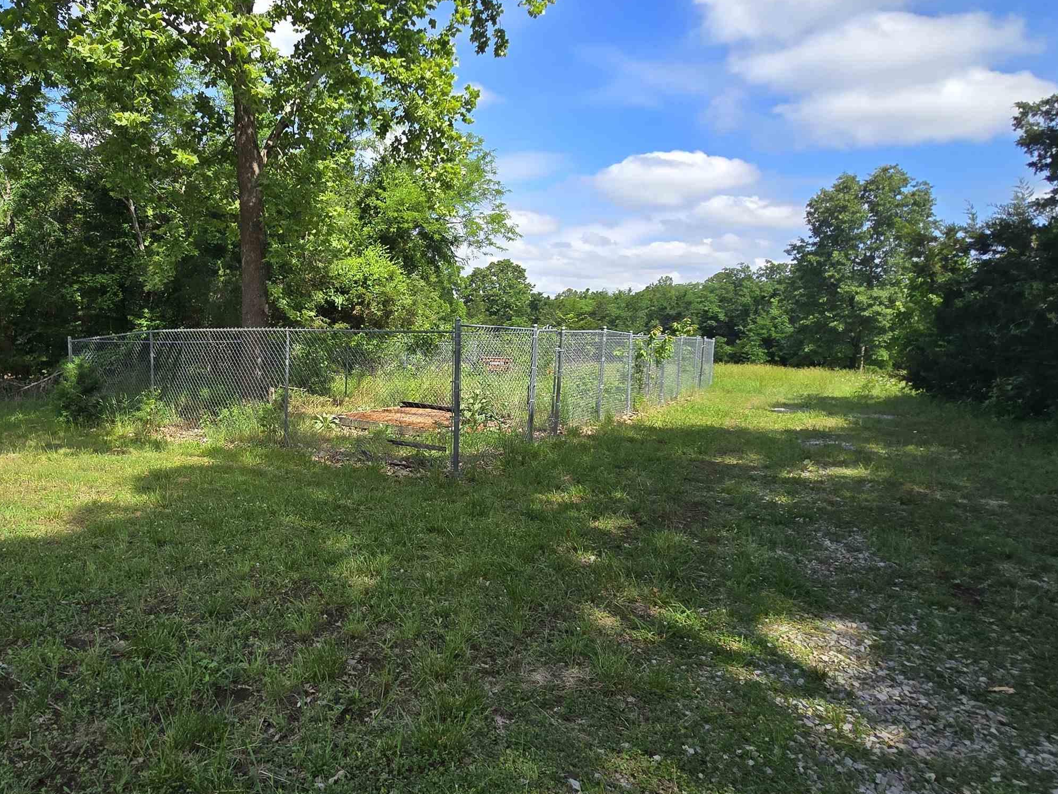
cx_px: 344
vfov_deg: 65.9
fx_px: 611
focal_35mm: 20
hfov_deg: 78.8
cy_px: 367
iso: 50
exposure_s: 1/1167
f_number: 2.2
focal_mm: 2.2
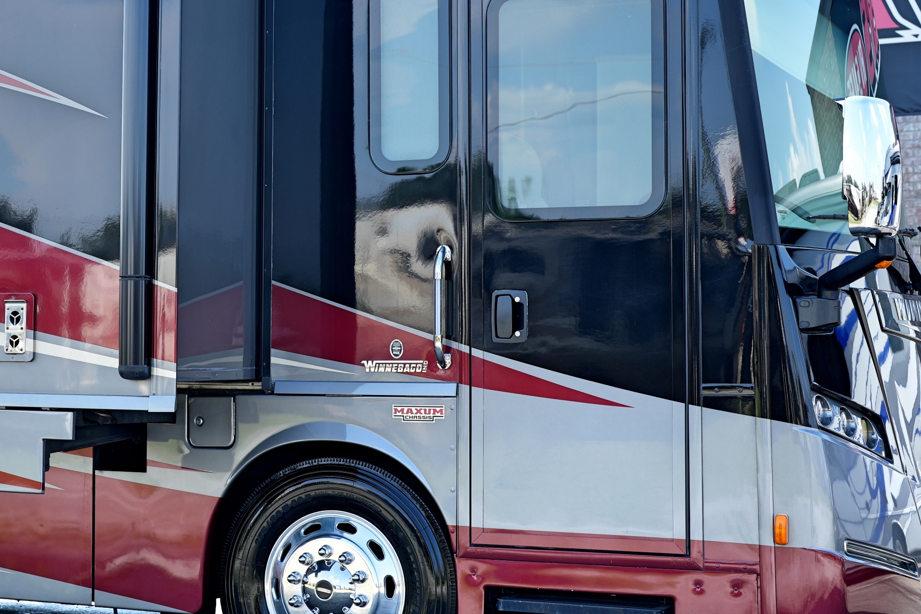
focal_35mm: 78
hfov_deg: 25.7
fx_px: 1995
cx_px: 233
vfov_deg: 17.5
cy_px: 251
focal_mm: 50
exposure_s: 1/160
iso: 100
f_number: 4
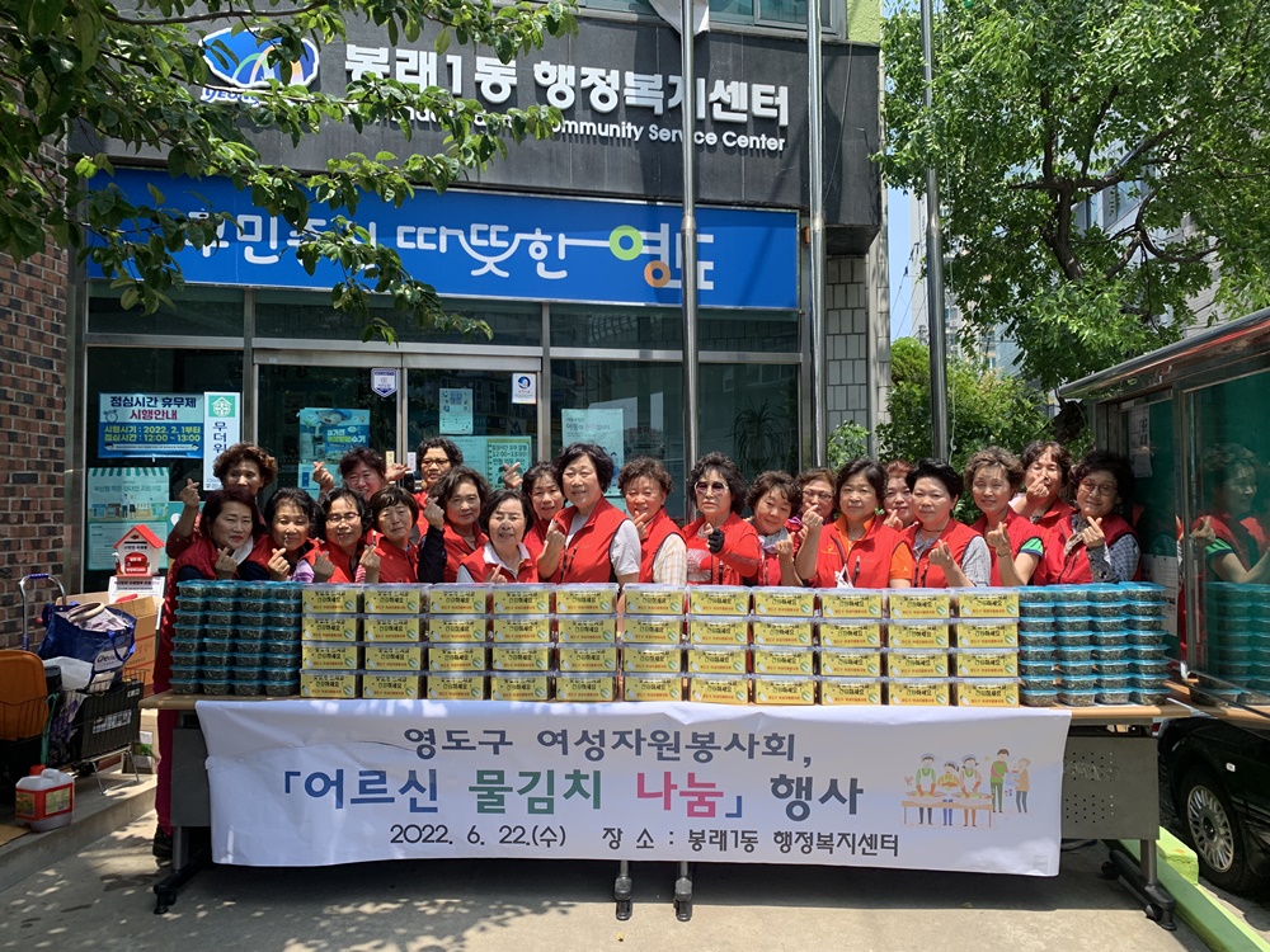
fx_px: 954
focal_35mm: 26
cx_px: 635
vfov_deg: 53.1
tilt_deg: +1.8
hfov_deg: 67.3
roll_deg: +0.6
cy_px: 476
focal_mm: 4.25
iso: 25
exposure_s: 1/835
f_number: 1.8
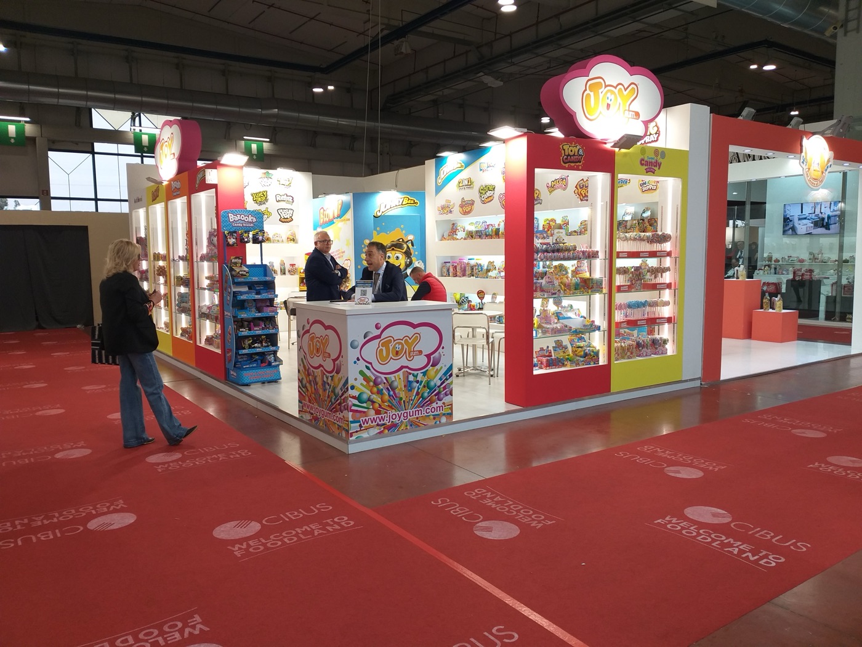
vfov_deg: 53.1
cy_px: 324
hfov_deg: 67.3
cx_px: 431
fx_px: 647
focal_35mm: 26
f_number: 1.7
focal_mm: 3.93
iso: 50
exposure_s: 1/100
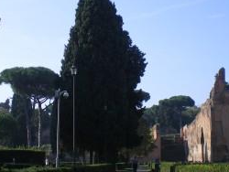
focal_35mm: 68
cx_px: 108
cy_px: 77
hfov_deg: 28.5
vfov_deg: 21.6
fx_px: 450
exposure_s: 1/250
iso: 64
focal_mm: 6.3
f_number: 4.6
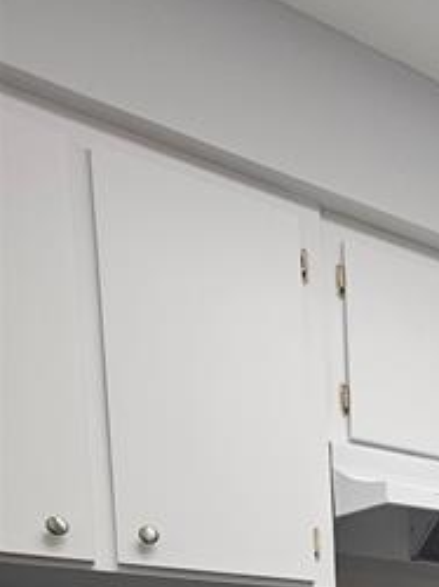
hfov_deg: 25.7
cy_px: 775
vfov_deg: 33.3
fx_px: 678
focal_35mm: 40
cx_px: 674
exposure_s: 1/60
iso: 200
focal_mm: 2.2
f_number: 2.2
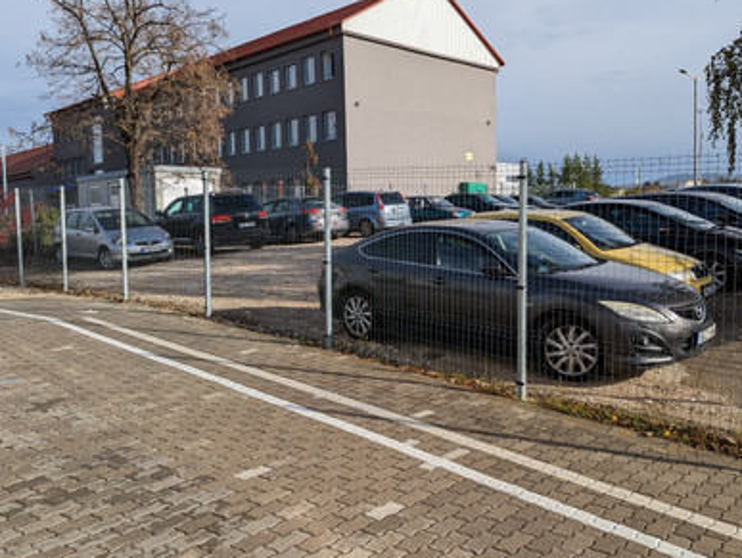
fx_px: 665
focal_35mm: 31
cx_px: 387
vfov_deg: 45.4
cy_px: 242
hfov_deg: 58.3
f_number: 1.85
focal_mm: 6.81
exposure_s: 1/3058
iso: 47
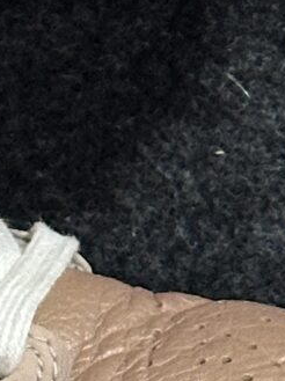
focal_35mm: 374
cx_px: -258
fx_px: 4114
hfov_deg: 3.9
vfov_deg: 5.3
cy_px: -117
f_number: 1.78
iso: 250
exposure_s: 1/50
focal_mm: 6.86
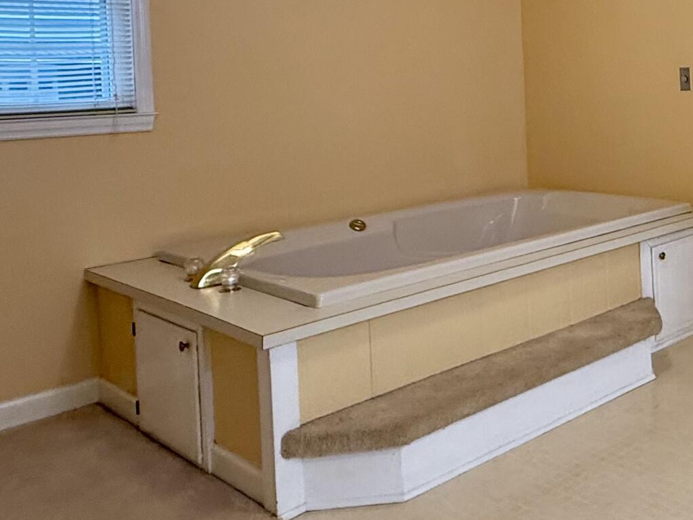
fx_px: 821
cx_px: 702
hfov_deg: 39.9
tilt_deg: -1.2
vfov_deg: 34.0
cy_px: 97
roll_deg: +1.7
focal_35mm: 41
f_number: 2.2
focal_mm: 2.22
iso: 200
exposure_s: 1/60
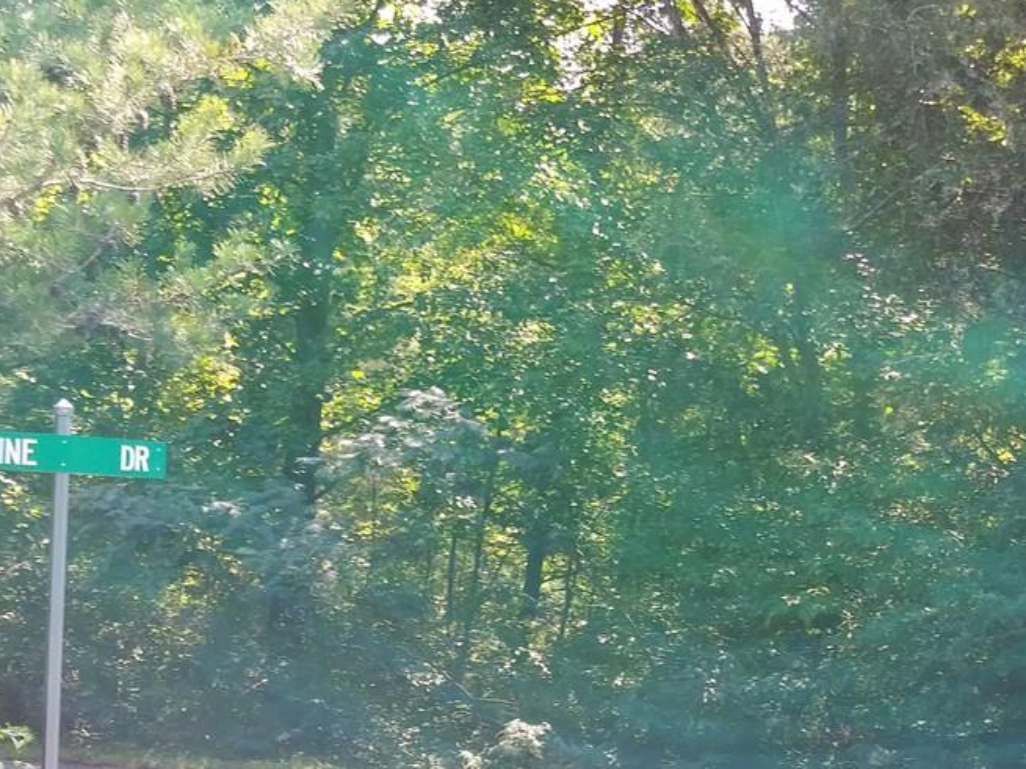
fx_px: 1808
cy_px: 569
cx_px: 555
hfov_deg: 31.7
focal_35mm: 61
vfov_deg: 23.8
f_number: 2.2
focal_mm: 3.7
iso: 50
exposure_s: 1/120
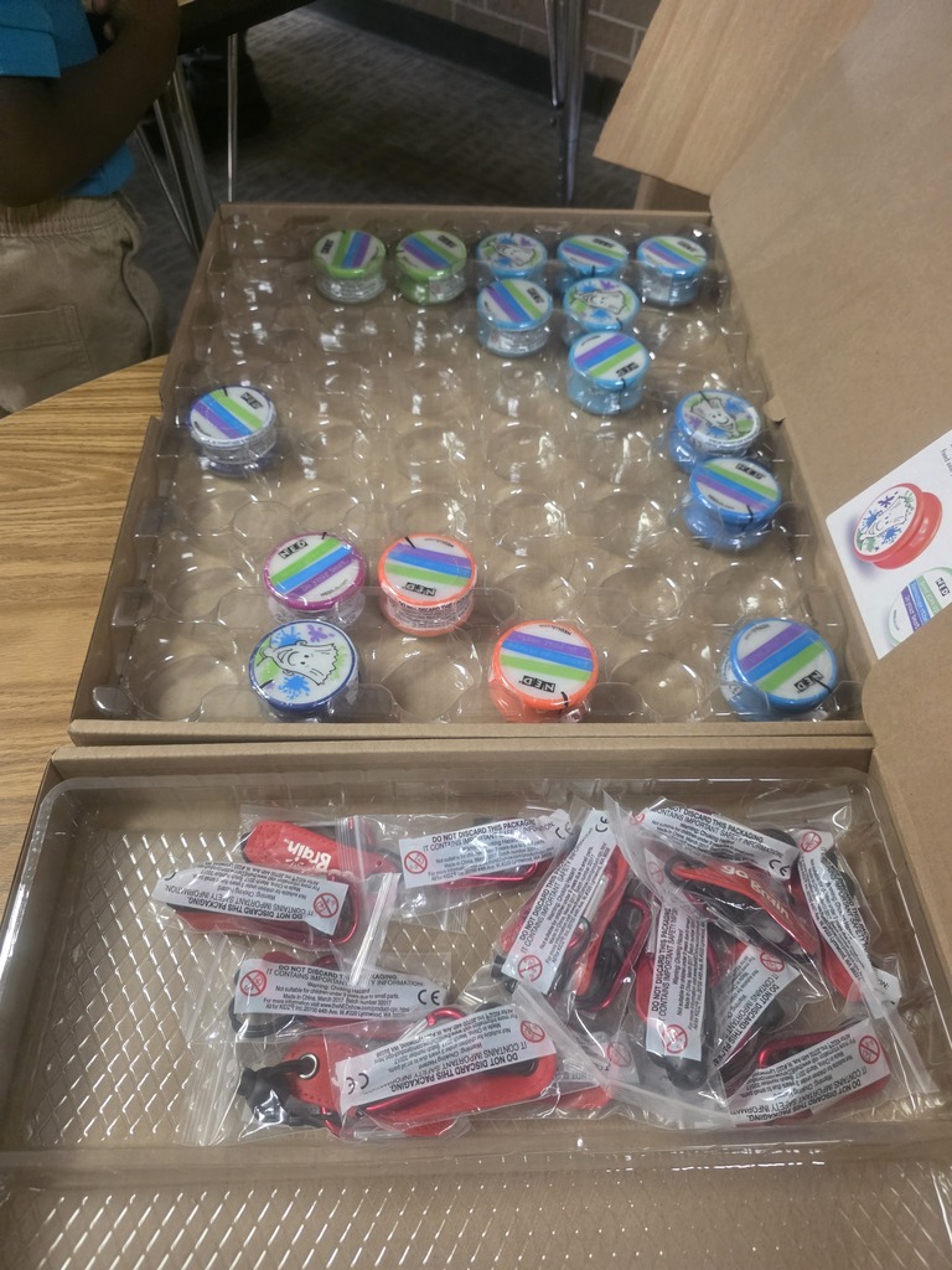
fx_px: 843
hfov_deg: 58.9
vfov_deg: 73.9
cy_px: 635
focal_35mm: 23
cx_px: 476
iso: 1250
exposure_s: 1/120
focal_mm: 6.3
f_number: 1.7
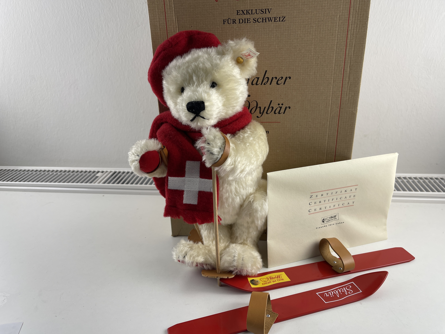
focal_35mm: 25
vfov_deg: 54.9
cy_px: 167
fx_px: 321
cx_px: 222
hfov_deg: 69.4
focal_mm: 5.1
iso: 32
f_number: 1.6
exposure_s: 1/197
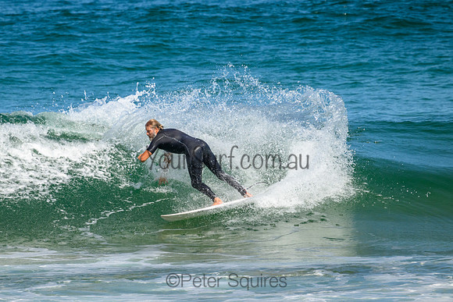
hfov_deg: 2.2
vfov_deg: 1.5
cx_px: 193
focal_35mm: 920
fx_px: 11583
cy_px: 129
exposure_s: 1/2000
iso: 1100
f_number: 11
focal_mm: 800
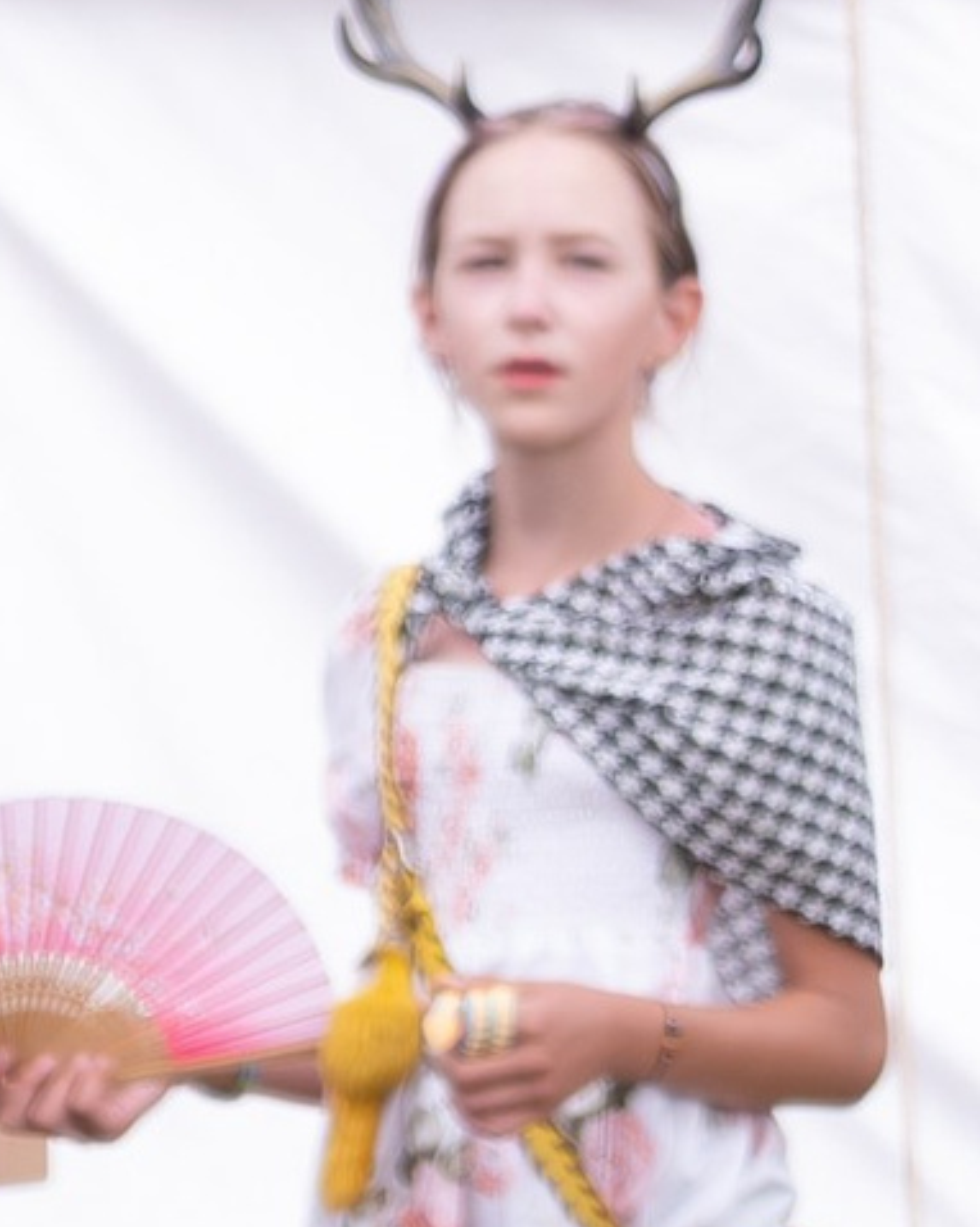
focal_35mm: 626
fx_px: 22710
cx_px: 1827
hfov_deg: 2.5
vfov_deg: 3.1
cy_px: -1145
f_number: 3.6
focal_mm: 55
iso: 250
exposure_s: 1/1000
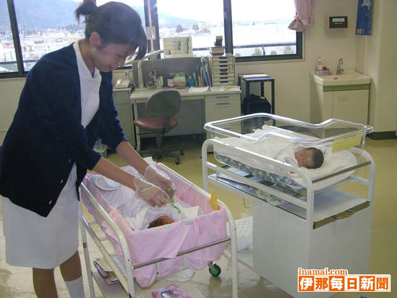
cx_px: 198
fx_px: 447
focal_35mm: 39
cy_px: 149
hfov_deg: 47.9
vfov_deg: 36.8
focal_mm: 10
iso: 200
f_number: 2.9
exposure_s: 1/60.1
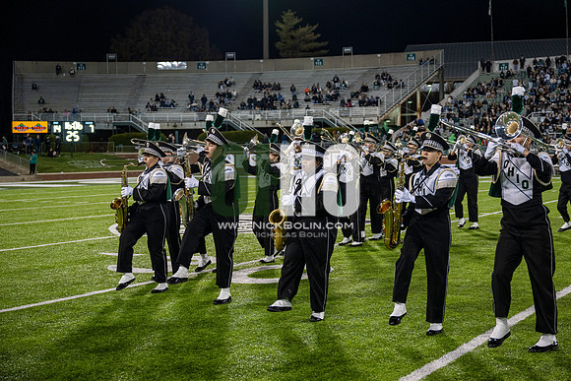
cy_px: 190
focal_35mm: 48
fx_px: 761
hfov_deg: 41.1
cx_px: 286
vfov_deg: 28.1
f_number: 3.2
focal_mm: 48
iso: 1250
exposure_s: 1/500
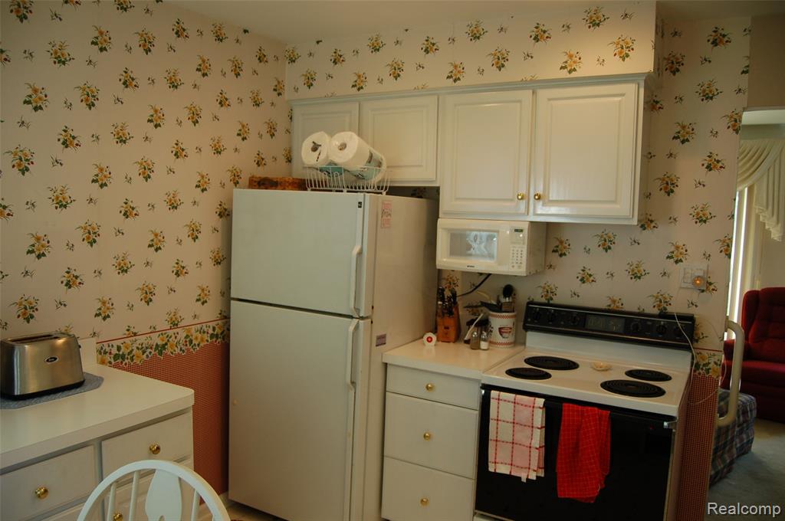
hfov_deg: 33.4
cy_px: 260
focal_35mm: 60
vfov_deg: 22.6
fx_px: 1307
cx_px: 392
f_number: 5
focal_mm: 40
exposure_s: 1/100
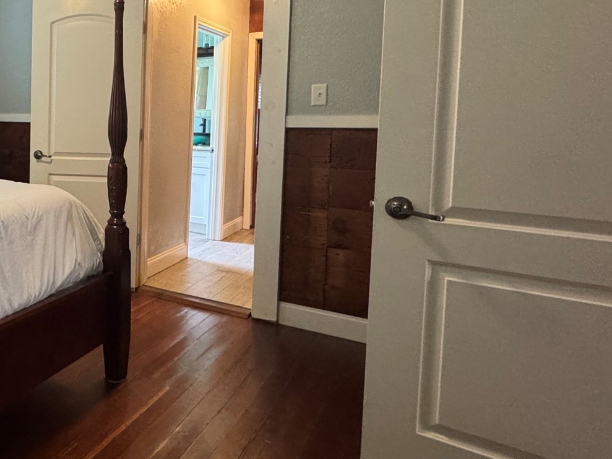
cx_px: 19
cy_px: 148
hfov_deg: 51.3
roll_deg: -0.7
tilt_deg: -3.7
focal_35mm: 29
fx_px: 513
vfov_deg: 47.3
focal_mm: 2.22
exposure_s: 1/60
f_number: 2.2
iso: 640
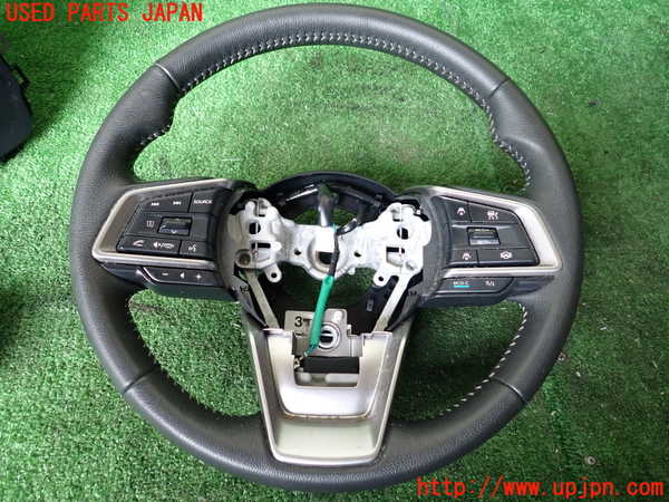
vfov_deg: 54.9
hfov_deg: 69.4
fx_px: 483
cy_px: 251
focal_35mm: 25
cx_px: 334
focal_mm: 4.5
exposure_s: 1/60
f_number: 2
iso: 250
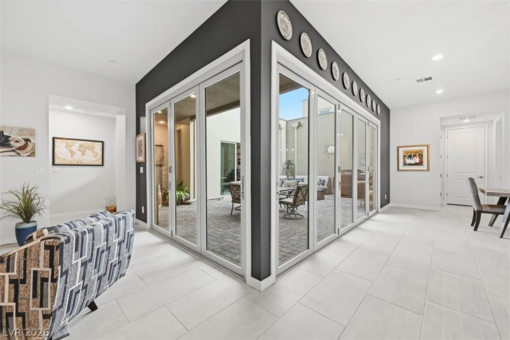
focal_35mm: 14
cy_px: 170
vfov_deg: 81.2
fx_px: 198
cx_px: 255
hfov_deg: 104.2
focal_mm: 14
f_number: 9
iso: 500
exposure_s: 1/80
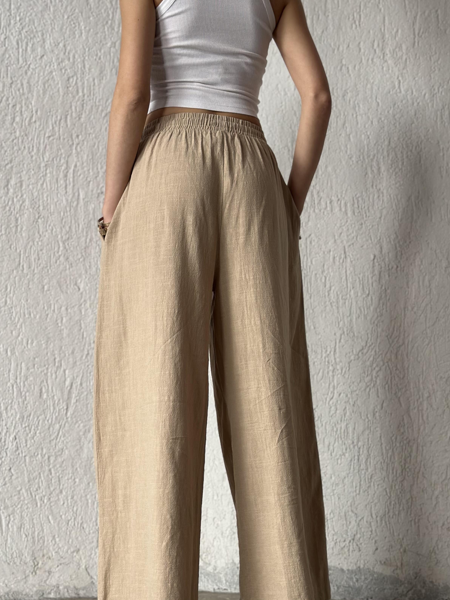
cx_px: 201
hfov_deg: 24.0
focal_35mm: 61
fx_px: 1057
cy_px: 302
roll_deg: +0.0
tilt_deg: +4.7
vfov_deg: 31.7
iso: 100
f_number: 1.78
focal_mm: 6.86
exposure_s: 1/121
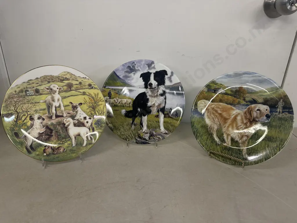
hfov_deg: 71.6
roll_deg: -1.4
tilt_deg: -23.6
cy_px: 112
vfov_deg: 56.8
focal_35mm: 24
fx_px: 206
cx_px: 148
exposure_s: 1/100
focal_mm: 6.86
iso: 125
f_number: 1.78
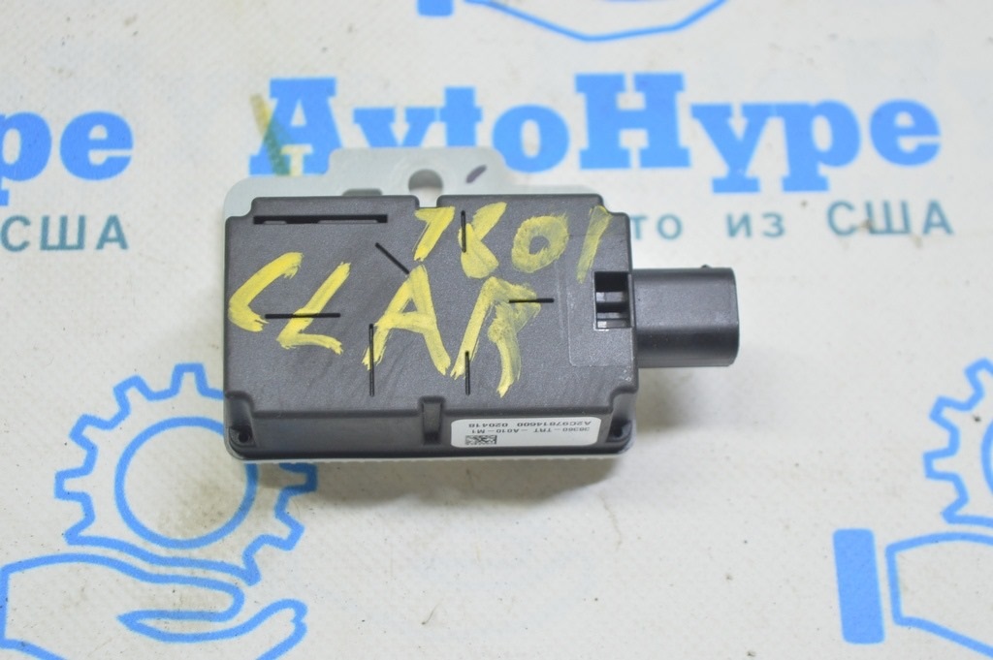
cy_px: 330
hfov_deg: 24.6
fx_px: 2274
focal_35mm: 82
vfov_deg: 16.5
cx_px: 496
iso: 400
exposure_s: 1/15
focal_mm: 55
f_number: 5.6
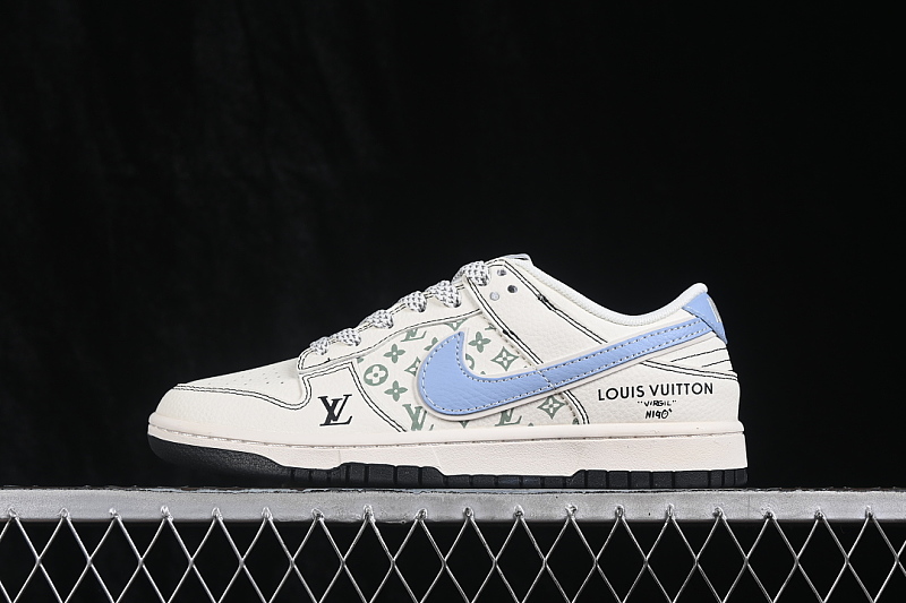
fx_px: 1887
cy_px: 302
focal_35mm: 75
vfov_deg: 18.2
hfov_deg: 27.0
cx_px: 453
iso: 160
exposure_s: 1/80
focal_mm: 50
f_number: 8
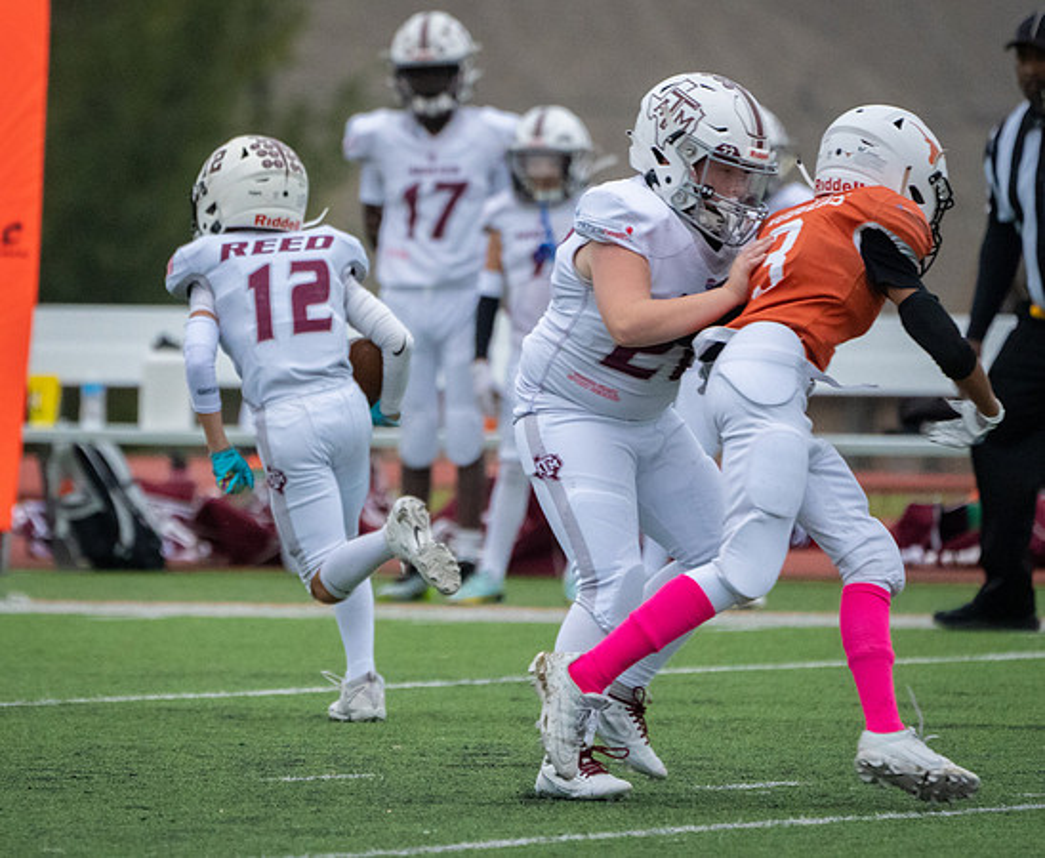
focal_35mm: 722
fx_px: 22554
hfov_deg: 2.7
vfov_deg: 2.2
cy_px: 372
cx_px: 327
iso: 5000
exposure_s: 1/1000
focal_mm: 400
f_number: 5.6
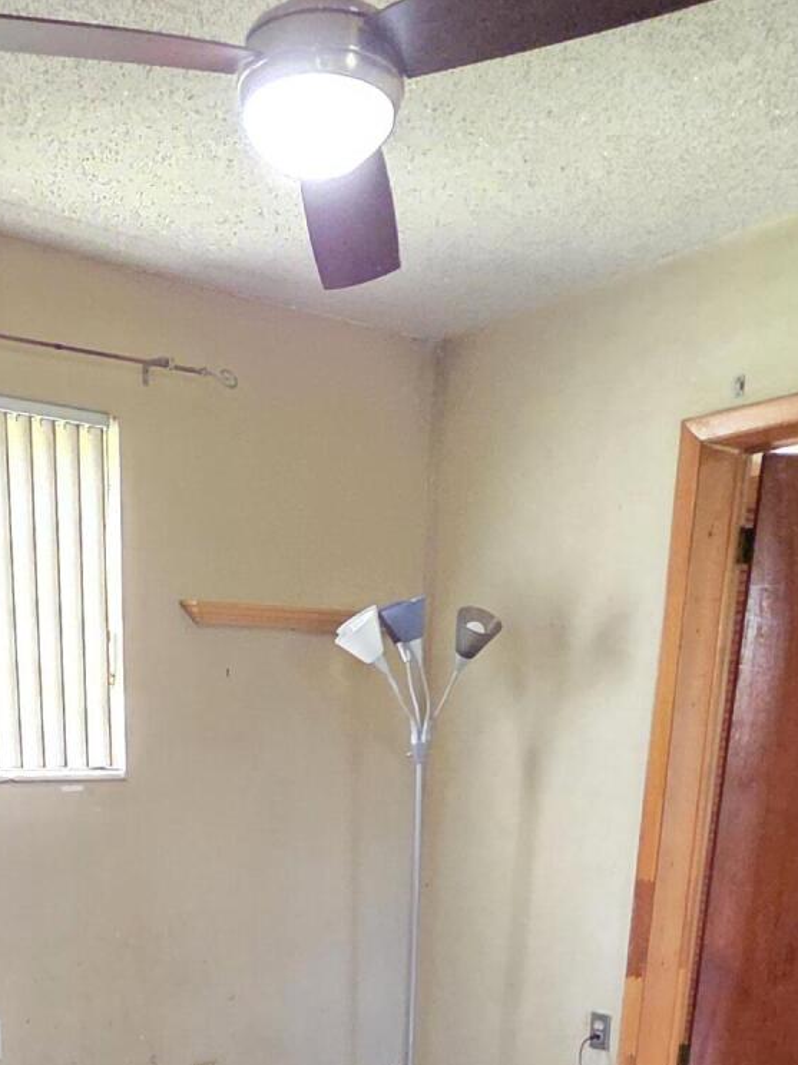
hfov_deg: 39.7
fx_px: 1076
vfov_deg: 44.7
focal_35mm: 35
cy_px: 1064
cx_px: 212
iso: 2500
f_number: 2.2
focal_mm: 2.2
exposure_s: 1/24
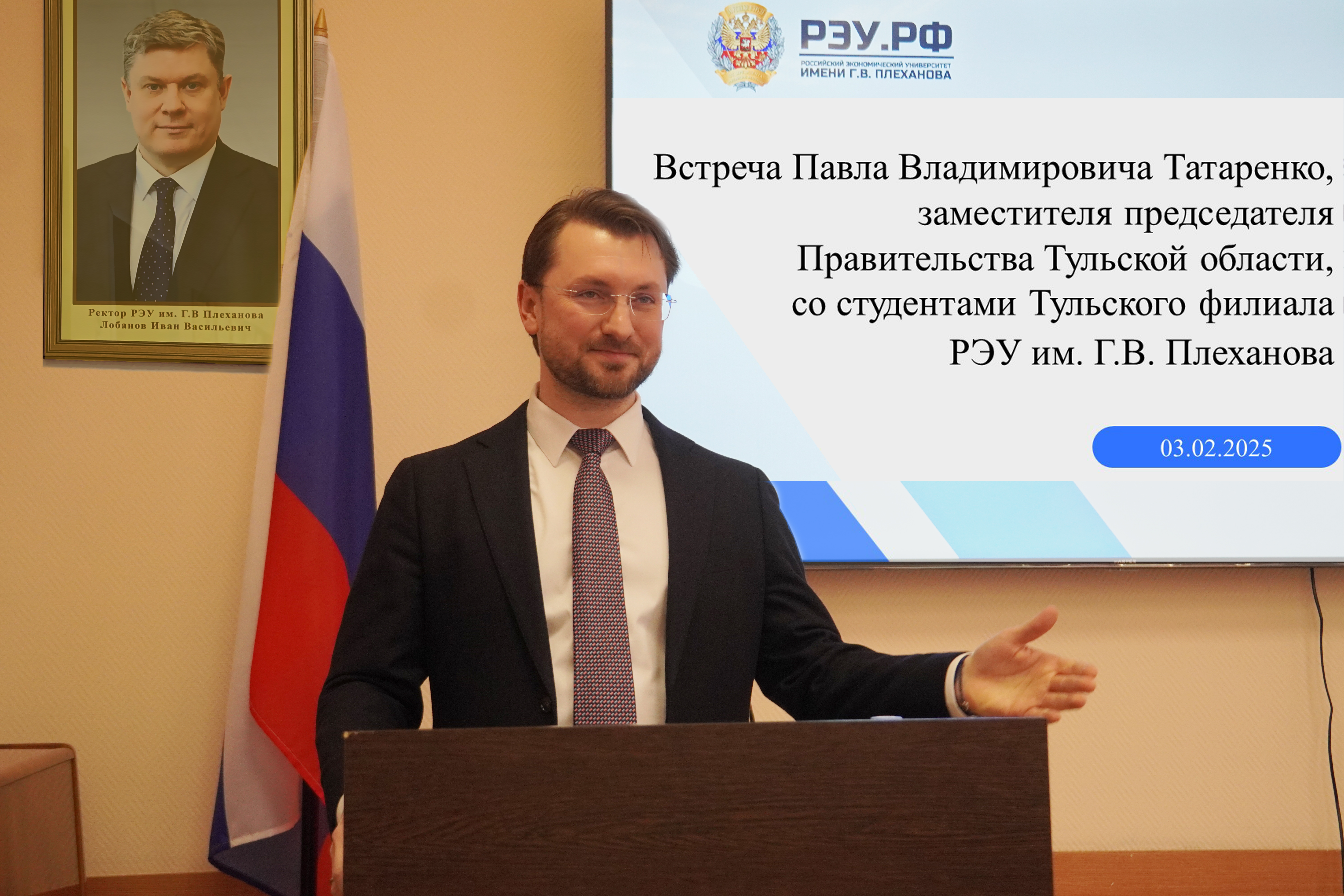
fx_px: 1904
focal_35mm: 51
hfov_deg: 38.9
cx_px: 672
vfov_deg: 26.5
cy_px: 448
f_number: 4.5
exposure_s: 1/160
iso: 1250
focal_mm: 34
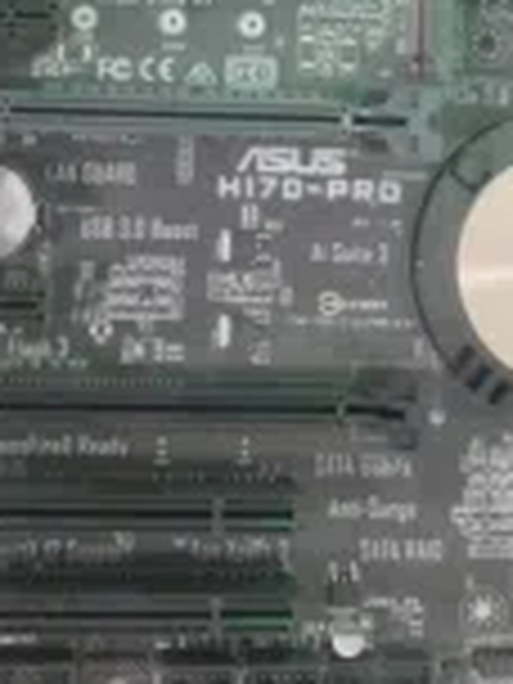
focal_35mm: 71
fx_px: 1403
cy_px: -9
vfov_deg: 25.9
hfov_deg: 20.7
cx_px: 216
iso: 1000
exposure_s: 1/10
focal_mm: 4
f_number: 1.8
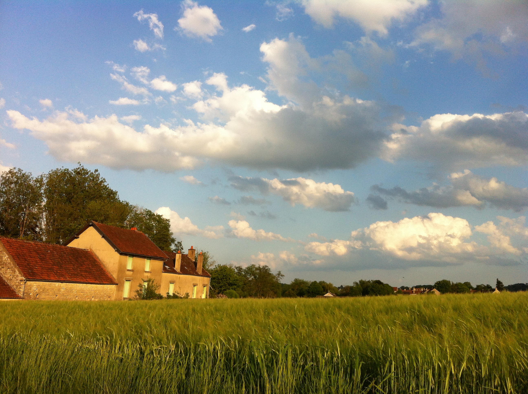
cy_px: 197
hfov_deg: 52.7
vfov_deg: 40.6
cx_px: 264
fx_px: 533
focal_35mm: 35
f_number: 2.8
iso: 80
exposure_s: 1/1207
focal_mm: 3.85
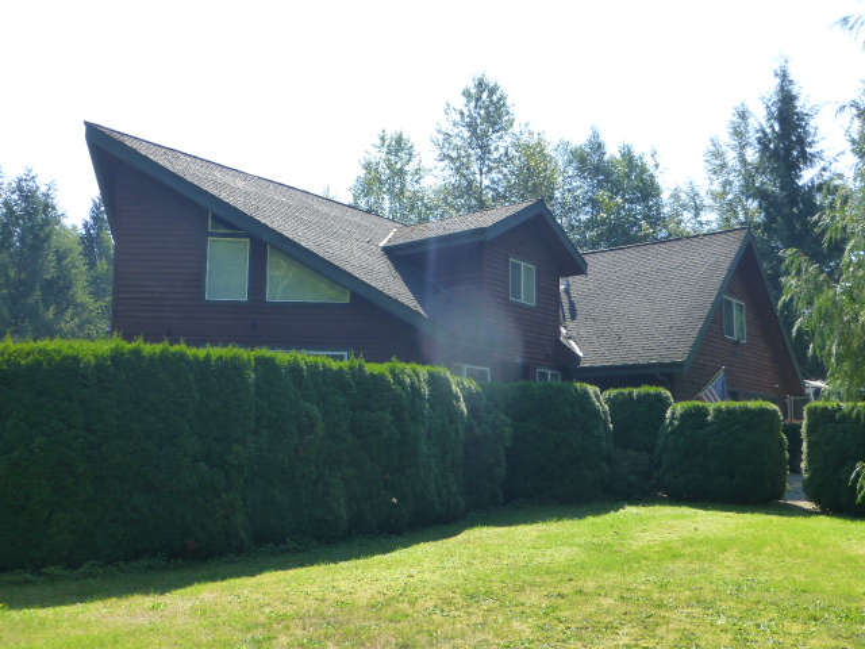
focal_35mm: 34
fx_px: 850
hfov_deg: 54.0
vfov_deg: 41.8
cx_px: 432
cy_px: 324
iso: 160
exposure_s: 1/400
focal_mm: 6.1
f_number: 3.7
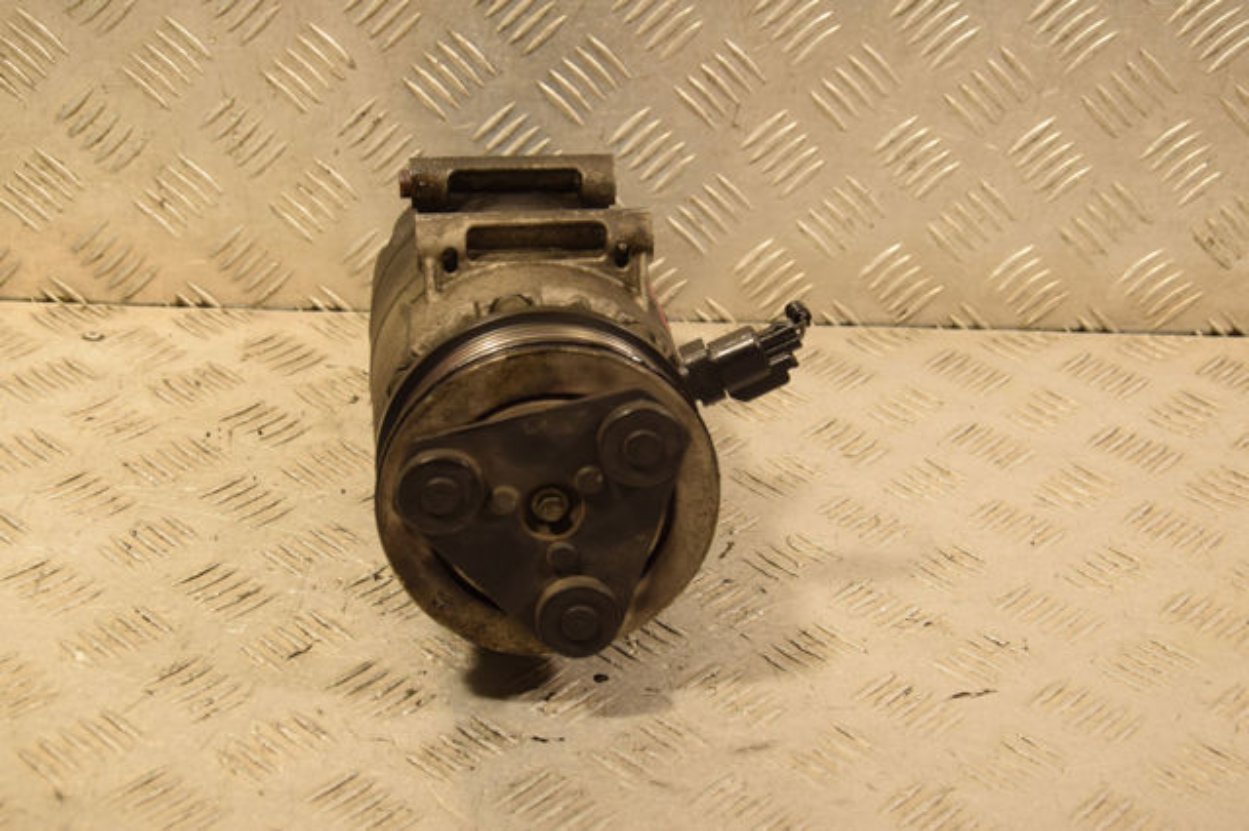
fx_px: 2081
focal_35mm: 60
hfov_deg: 33.4
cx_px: 624
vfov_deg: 22.6
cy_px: 416
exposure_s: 1/160
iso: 800
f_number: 6.3
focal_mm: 40
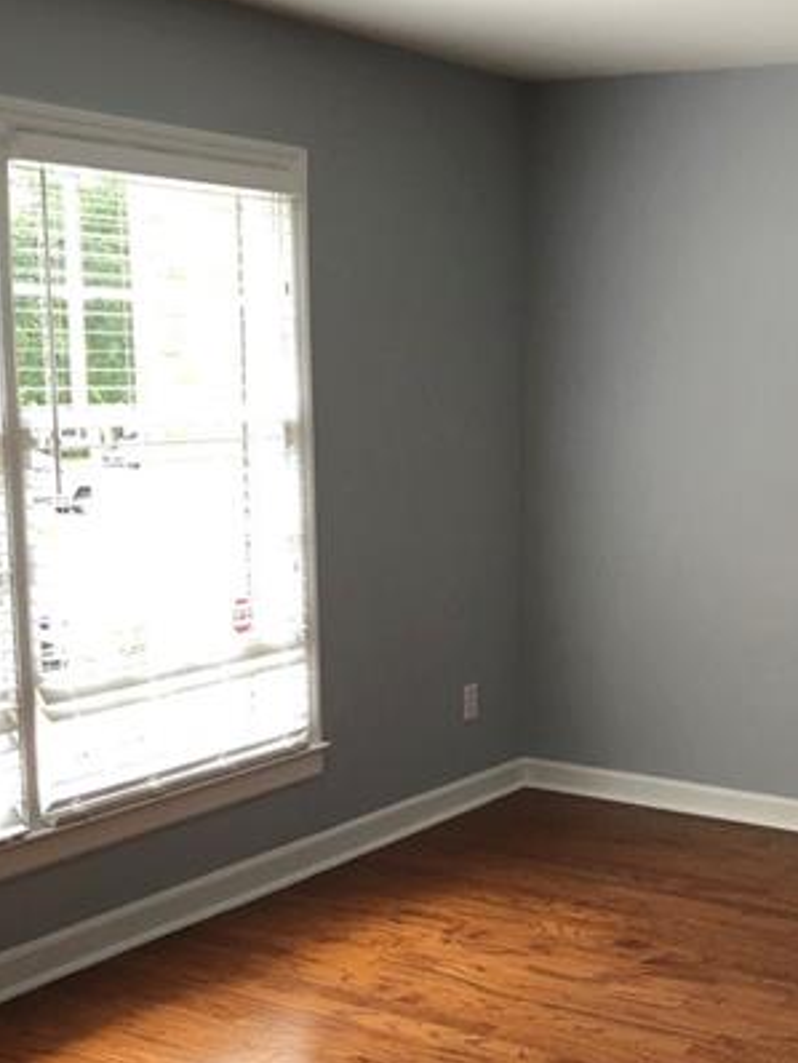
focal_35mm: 54
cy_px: 684
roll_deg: -0.4
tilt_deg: -10.8
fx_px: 1658
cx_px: 614
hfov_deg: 26.7
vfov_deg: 35.3
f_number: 1.8
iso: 25
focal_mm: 3.99
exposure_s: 1/30
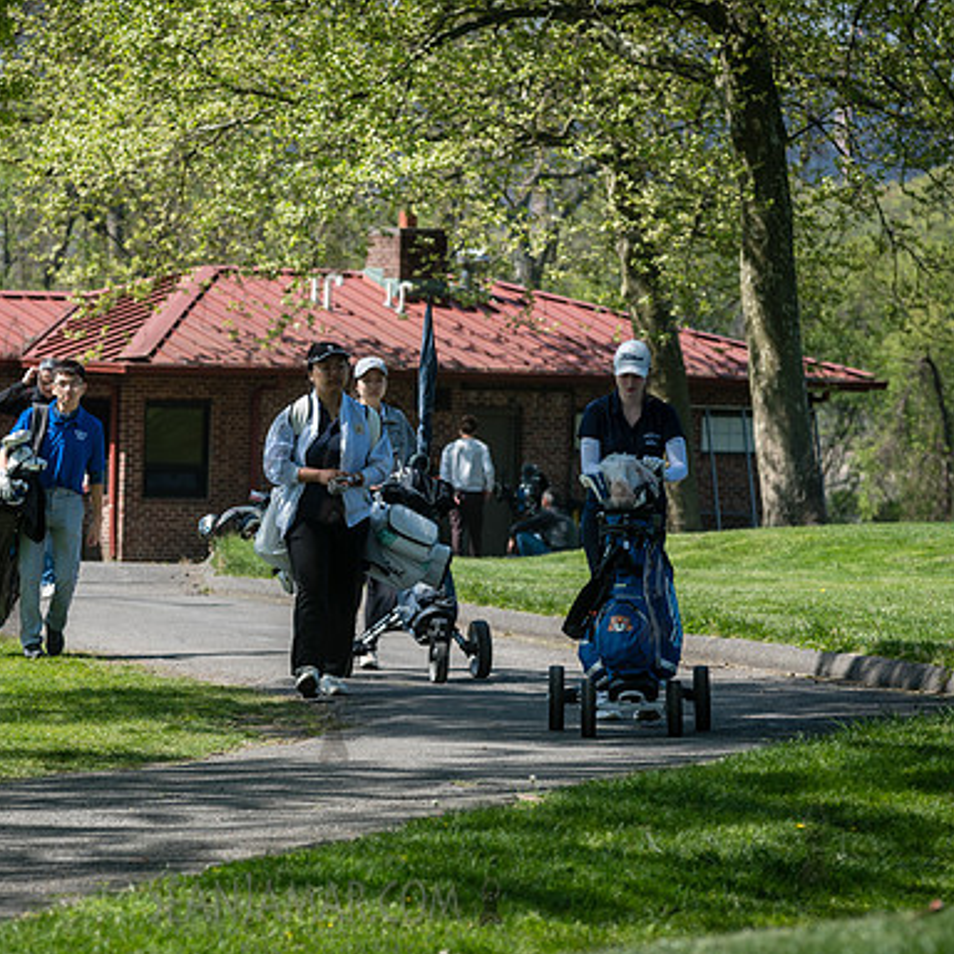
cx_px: 333
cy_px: 478
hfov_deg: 8.0
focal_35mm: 218
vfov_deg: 8.0
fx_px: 6797
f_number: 6.3
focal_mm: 170
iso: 100
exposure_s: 1/200
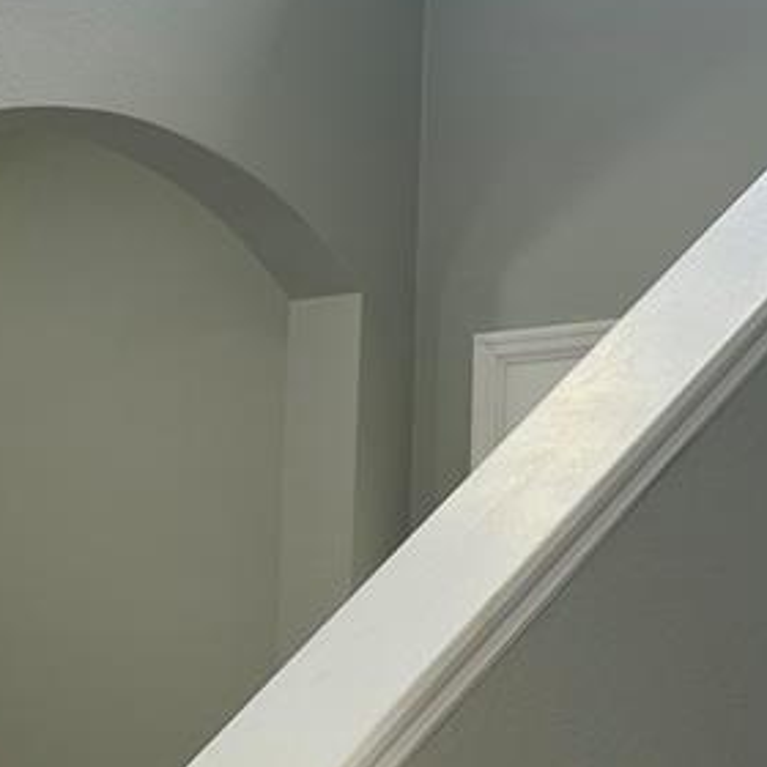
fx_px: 2281
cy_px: 644
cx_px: 403
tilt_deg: +2.0
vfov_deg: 18.9
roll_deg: -1.8
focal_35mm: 91
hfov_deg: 19.1
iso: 100
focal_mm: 6.86
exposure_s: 1/120
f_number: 1.78
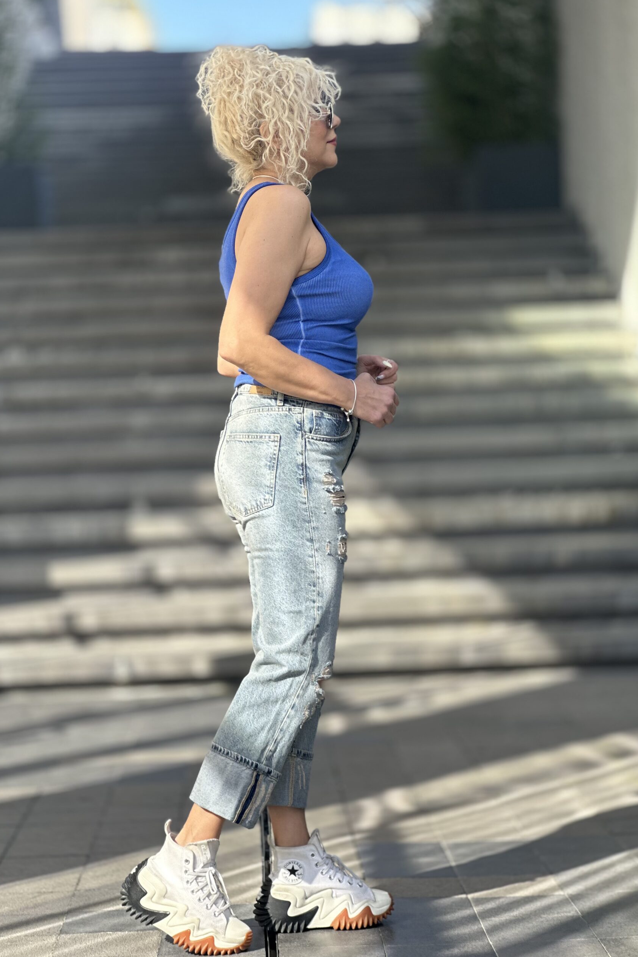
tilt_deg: +0.9
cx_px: 282
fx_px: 2153
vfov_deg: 25.1
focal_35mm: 81
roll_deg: +1.9
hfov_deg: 16.8
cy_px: 475
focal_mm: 9
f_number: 2.8
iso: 25
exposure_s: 1/121
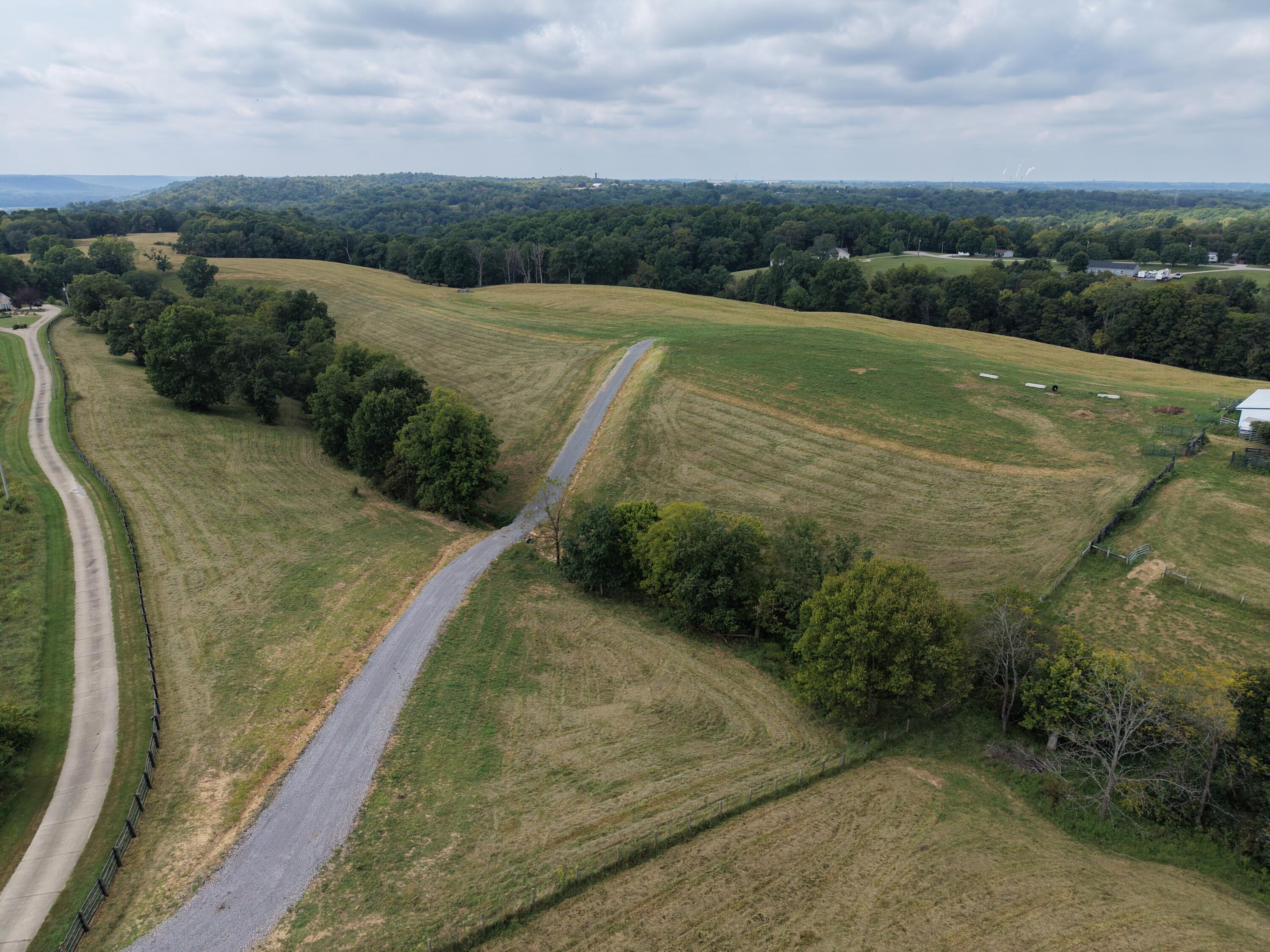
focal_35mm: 24
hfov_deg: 71.6
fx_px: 881
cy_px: 476
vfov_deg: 56.8
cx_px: 635
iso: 400
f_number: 1.8
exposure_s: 1/6000
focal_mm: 8.67
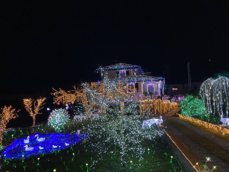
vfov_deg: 49.7
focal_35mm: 28
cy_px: 86
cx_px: 114
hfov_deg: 63.4
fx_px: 185
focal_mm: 3.99
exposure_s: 1/25
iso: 500
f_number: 1.8
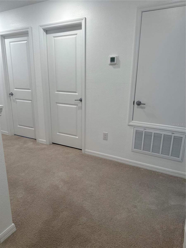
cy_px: 124
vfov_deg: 71.6
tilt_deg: -13.6
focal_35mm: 24
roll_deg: -2.0
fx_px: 172
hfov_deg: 56.8
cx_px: 93
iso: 100
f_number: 1.78
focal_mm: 6.86
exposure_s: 1/120
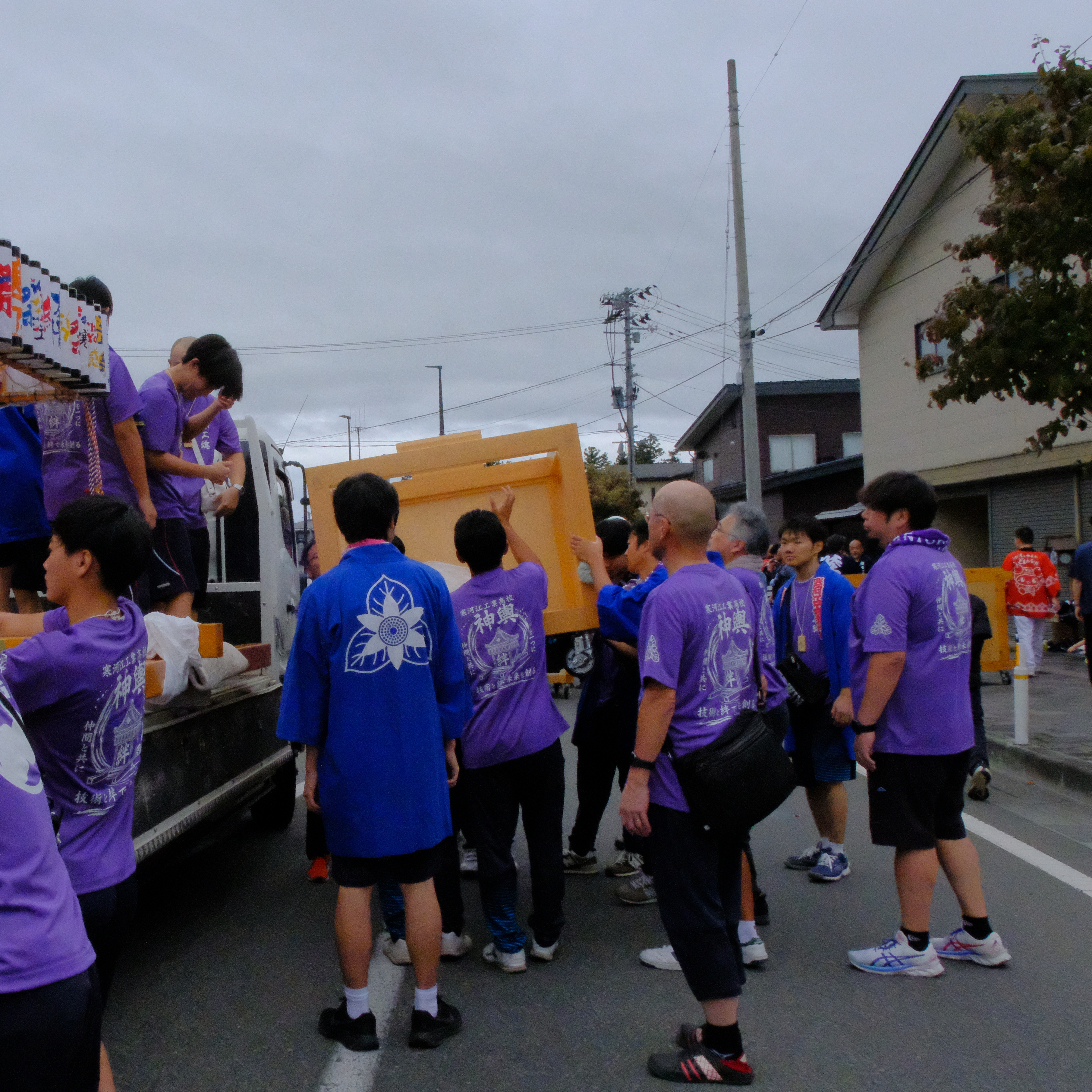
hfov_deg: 42.8
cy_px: 532
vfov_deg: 43.9
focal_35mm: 38
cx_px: 310
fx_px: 1356
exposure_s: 1/1700
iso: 12800
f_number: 16
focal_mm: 18
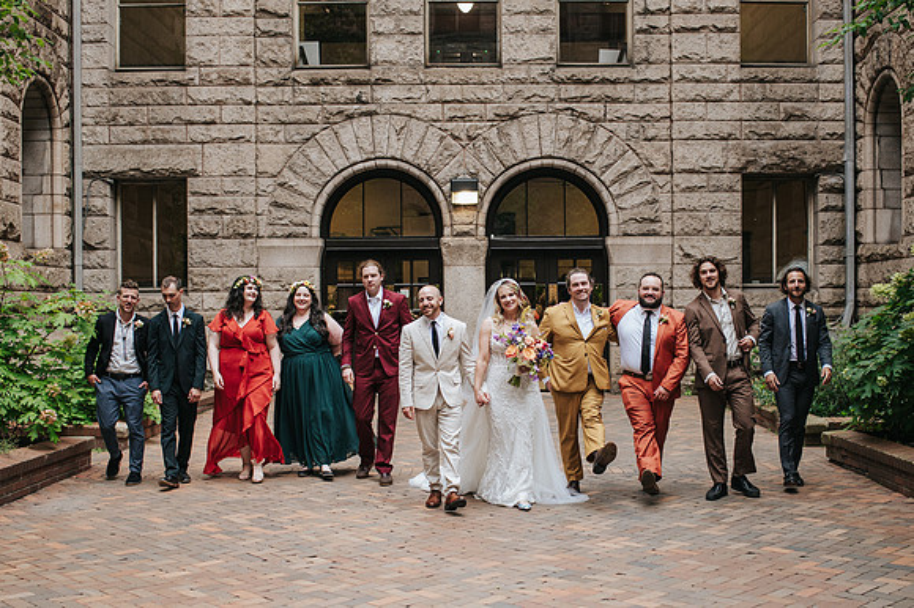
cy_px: 346
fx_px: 1186
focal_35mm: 47
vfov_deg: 28.7
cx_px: 483
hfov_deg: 42.1
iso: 900
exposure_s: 1/400
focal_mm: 35
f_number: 3.2
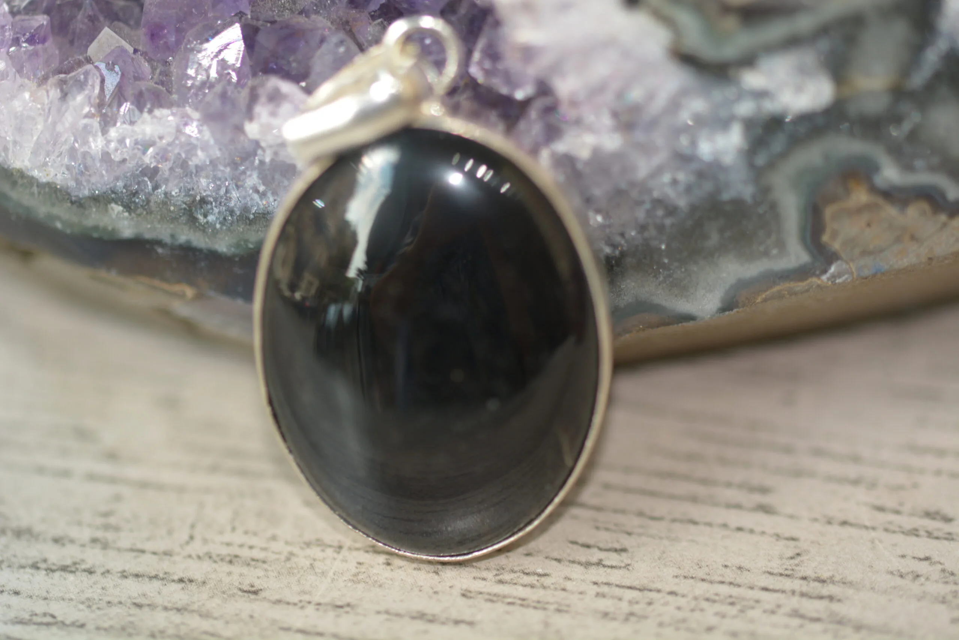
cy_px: 320
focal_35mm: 158
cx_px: 480
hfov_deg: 13.0
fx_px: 4196
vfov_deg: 8.7
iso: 200
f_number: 3.8
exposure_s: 1/125
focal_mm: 105
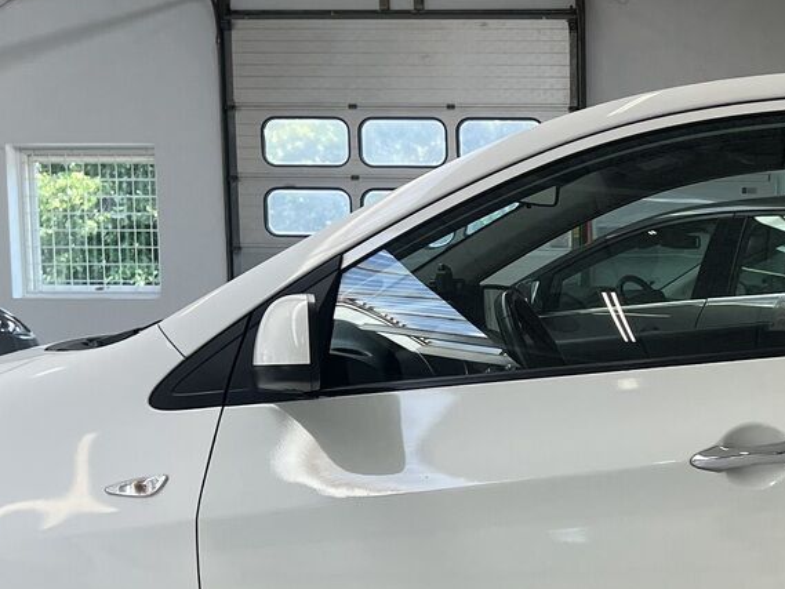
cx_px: 736
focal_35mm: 78
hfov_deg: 24.2
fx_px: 1769
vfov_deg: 18.7
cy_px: 473
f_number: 1.5
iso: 40
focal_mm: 5.7
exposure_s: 1/178
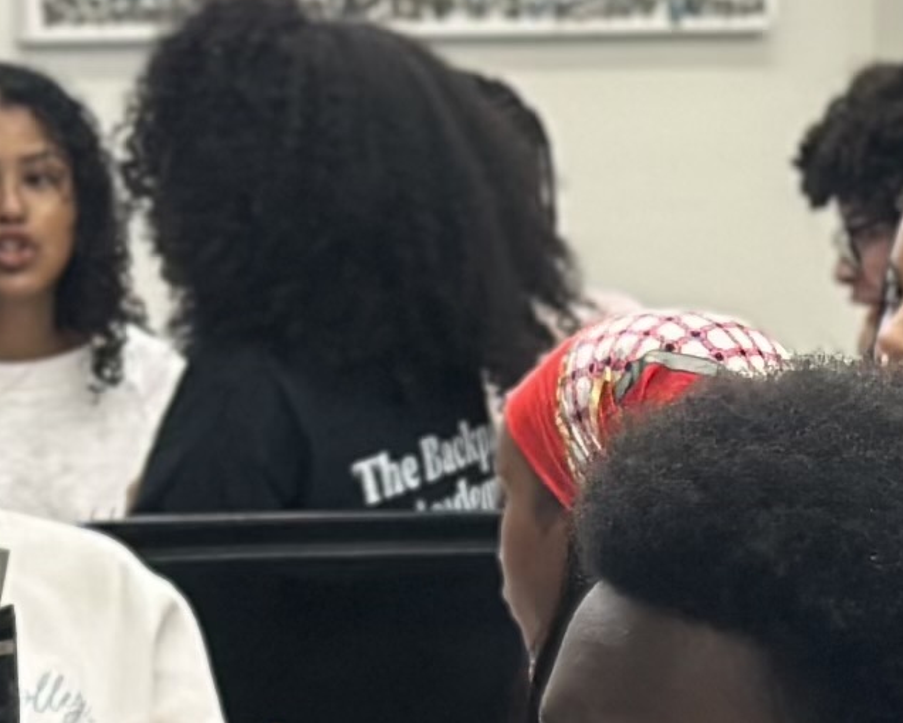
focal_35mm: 297
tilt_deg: -6.9
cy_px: 723
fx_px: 7939
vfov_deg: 5.2
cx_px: 1217
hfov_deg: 6.5
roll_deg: +0.4
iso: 160
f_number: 1.78
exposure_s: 1/60
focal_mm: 6.86
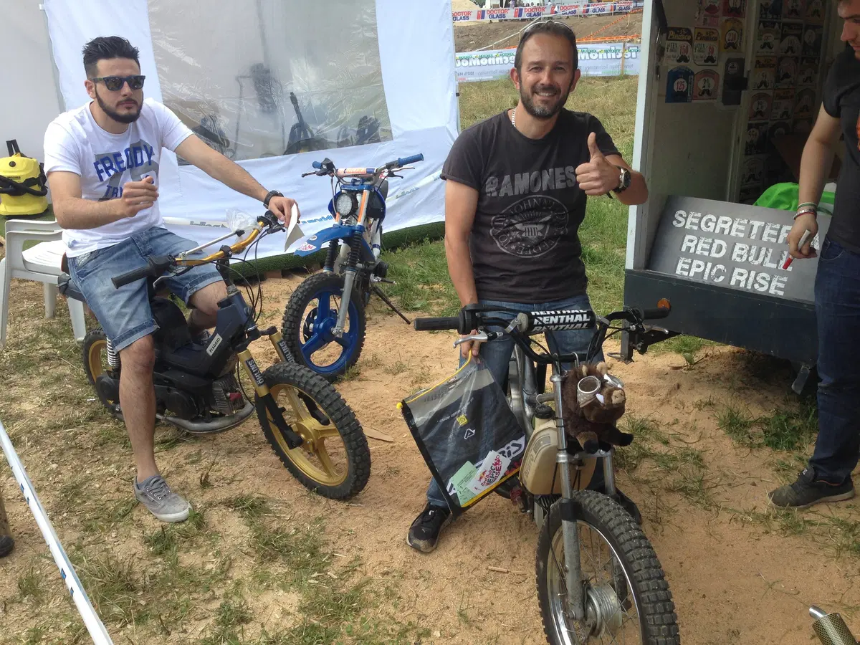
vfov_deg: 42.9
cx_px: 430
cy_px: 322
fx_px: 820
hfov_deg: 55.4
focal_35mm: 33
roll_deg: +1.8
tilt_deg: -22.8
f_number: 2.4
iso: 50
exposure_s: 1/369
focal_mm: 4.12
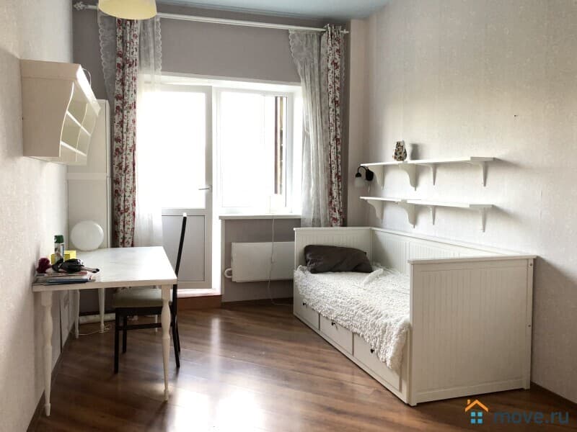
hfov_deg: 63.4
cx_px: 288
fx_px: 467
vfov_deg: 49.7
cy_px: 216
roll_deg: -0.5
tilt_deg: -2.8
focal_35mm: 28
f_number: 1.8
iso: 40
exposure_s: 1/17
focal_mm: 4
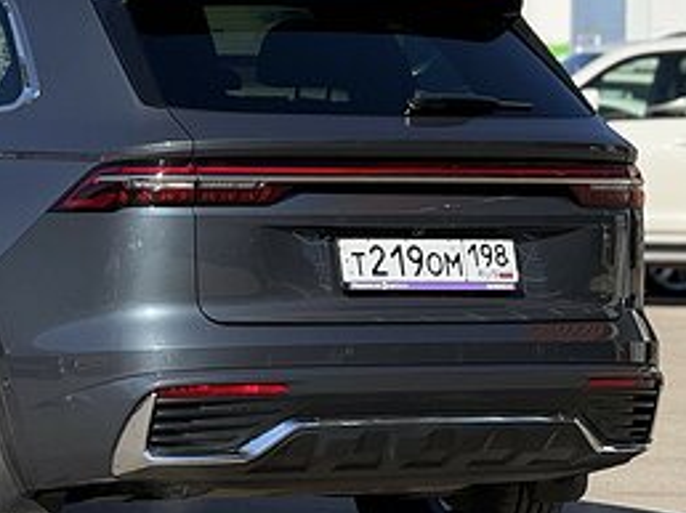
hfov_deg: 7.7
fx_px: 5049
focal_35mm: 255
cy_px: 260
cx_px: 0
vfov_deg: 5.8
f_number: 2.8
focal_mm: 15.66
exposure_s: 1/1513
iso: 50
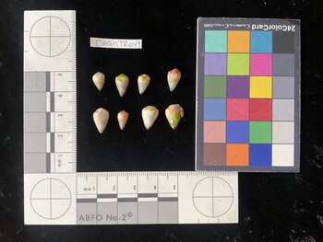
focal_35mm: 29
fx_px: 271
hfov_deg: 61.6
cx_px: 162
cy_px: 121
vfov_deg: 48.3
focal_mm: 3
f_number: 1.8
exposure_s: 1/60
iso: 100
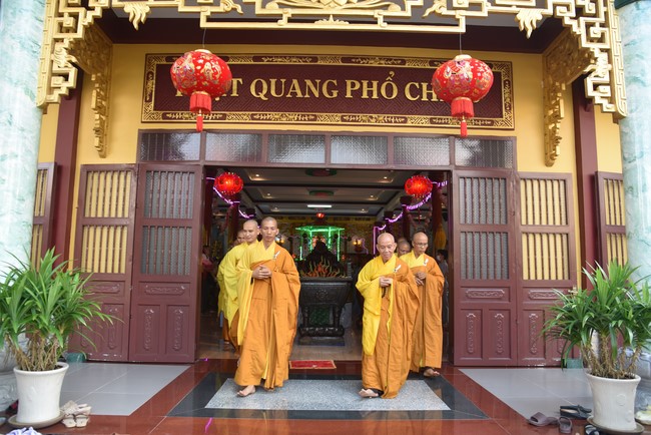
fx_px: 434
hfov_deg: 73.7
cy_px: 218
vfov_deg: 53.2
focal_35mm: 24
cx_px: 326
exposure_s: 1/80
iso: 400
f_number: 4.5
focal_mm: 24
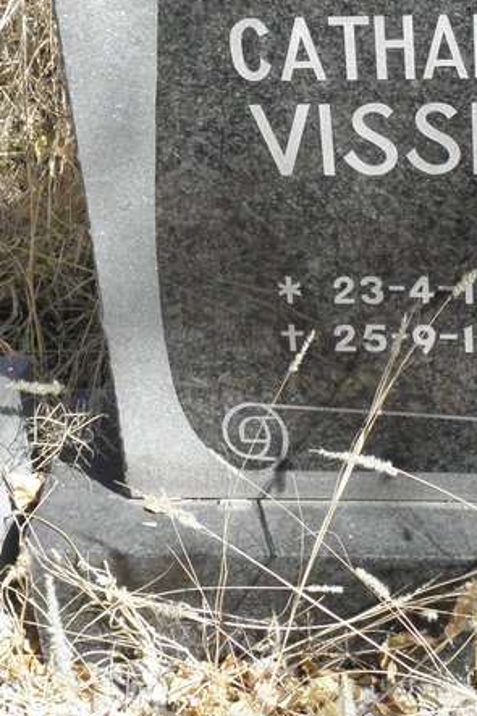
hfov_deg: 14.8
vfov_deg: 21.9
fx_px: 1830
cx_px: 330
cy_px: 144
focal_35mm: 92
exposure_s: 1/100
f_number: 5.6
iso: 64
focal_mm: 8.87
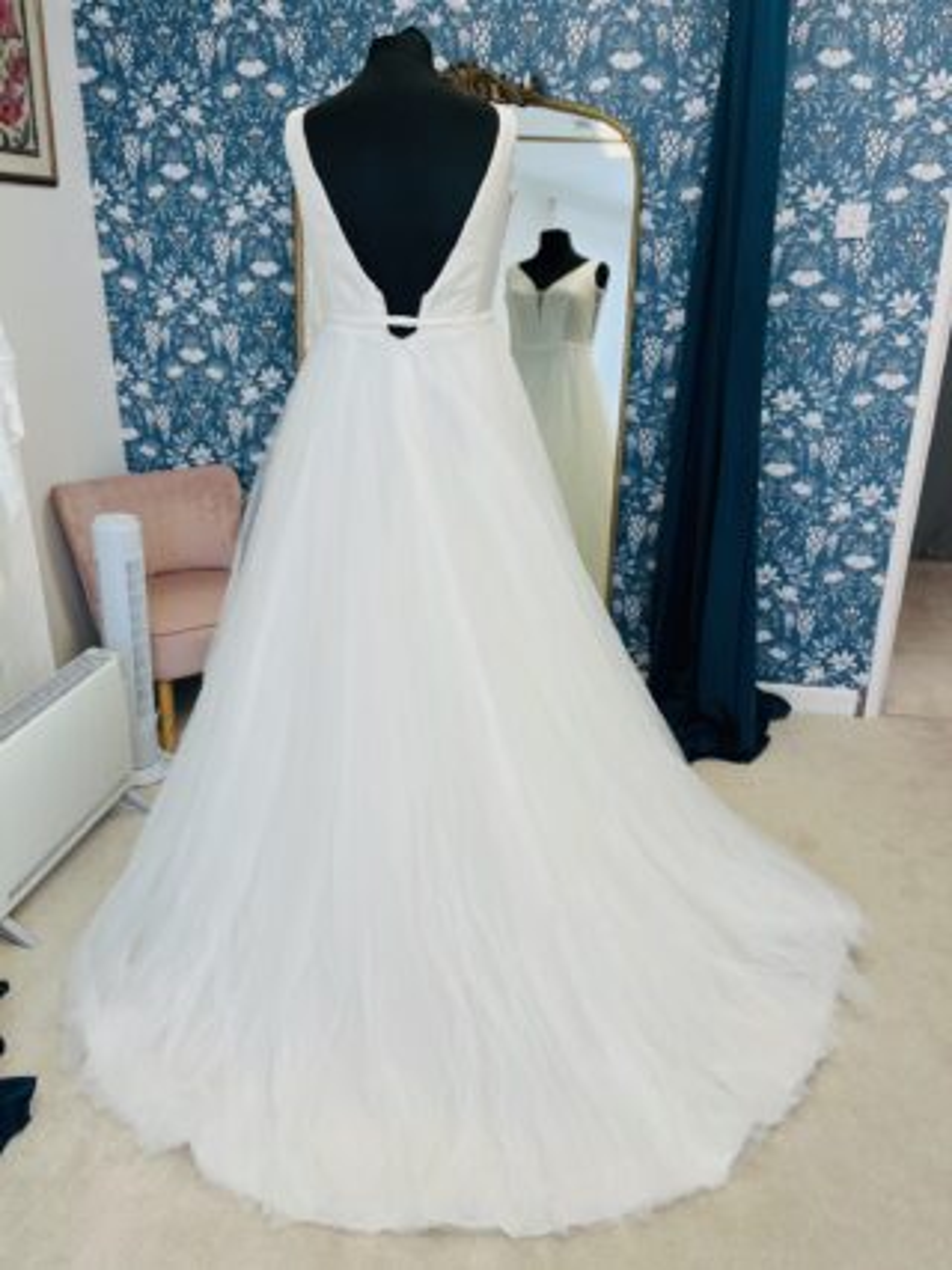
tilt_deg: -21.5
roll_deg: -0.7
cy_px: 635
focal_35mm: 26
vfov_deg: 67.3
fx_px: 954
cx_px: 476
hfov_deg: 53.0
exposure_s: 1/108
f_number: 1.6
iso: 32
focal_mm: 5.1
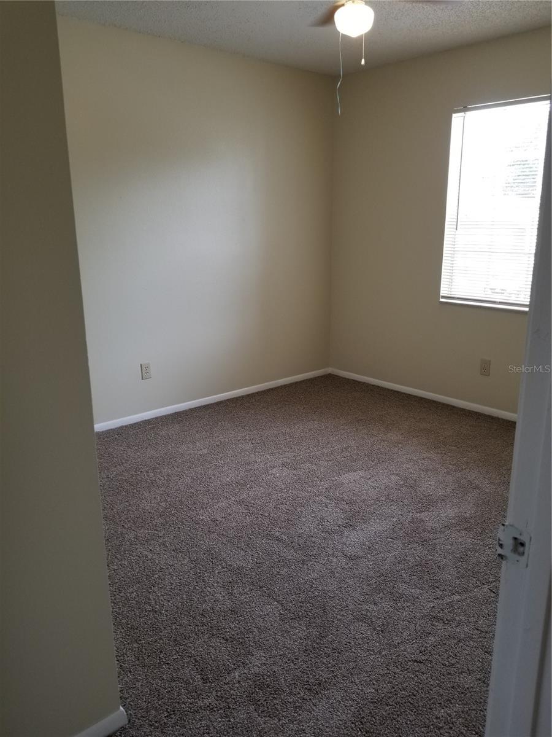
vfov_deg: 67.3
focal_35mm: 26
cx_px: 276
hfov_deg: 53.1
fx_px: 553
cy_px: 368
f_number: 1.7
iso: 50
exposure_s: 1/60
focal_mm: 4.3
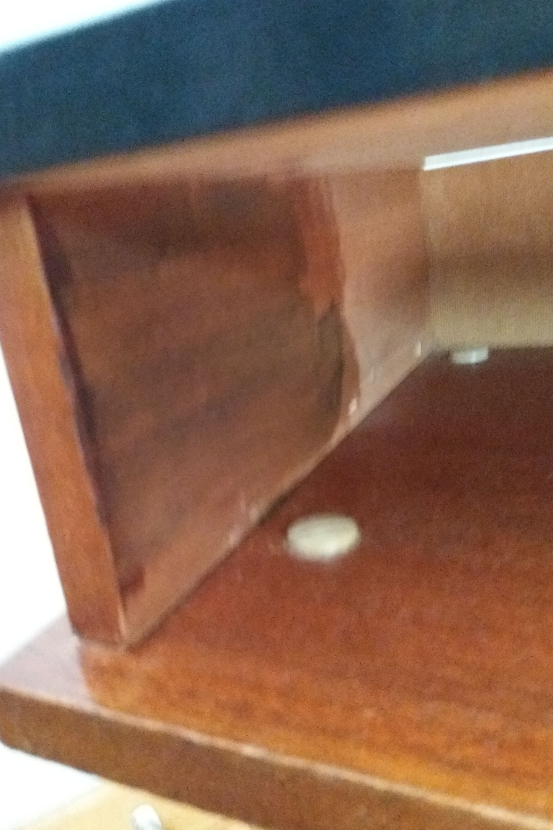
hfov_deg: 43.5
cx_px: 241
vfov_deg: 61.9
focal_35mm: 30
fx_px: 691
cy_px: 414
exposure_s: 1/17
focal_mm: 3.7
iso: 1250
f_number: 1.9
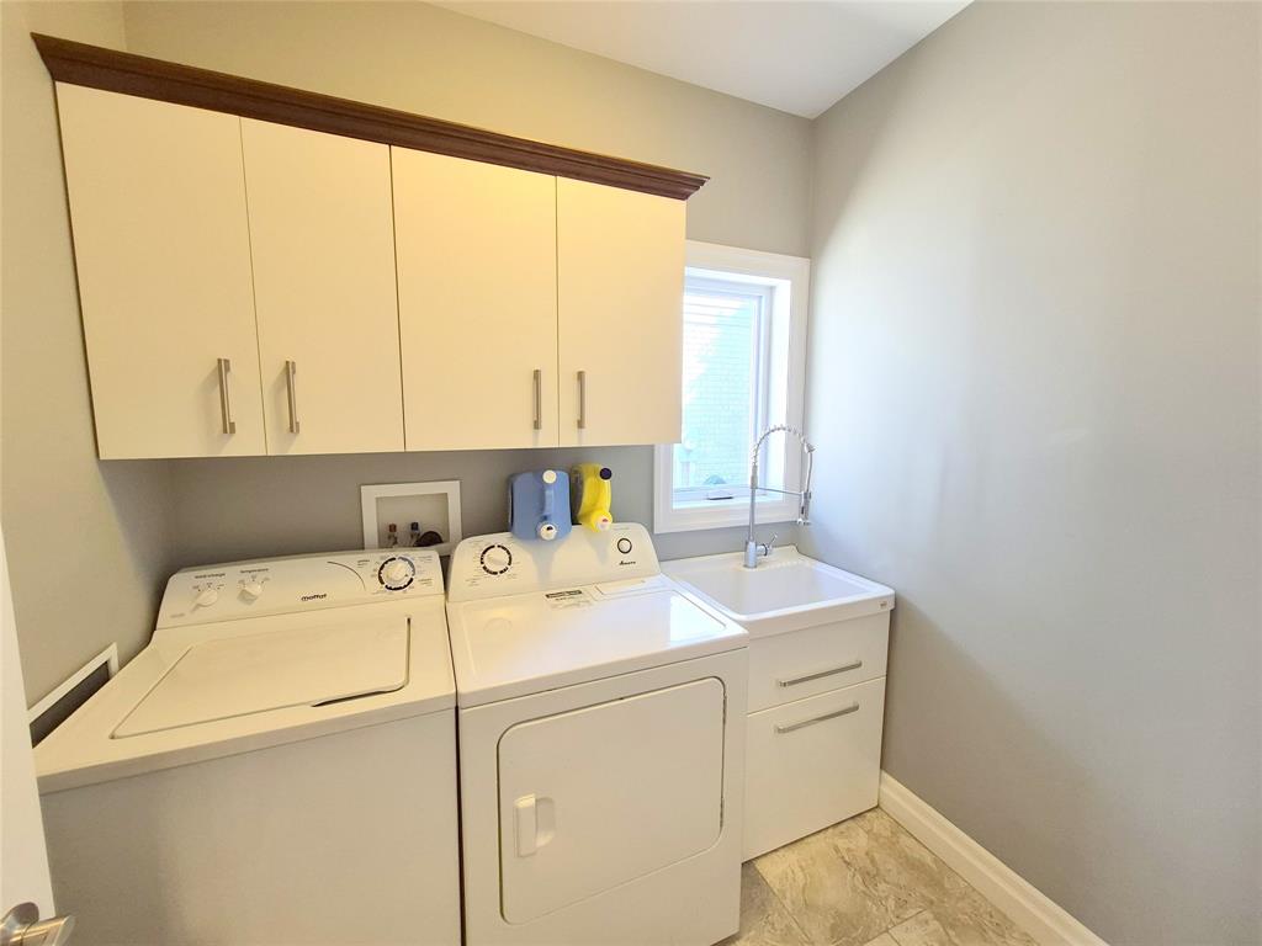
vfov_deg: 89.9
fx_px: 474
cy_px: 473
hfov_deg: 106.2
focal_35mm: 13
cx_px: 631
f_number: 2.2
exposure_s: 1/60
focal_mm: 1.74
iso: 125
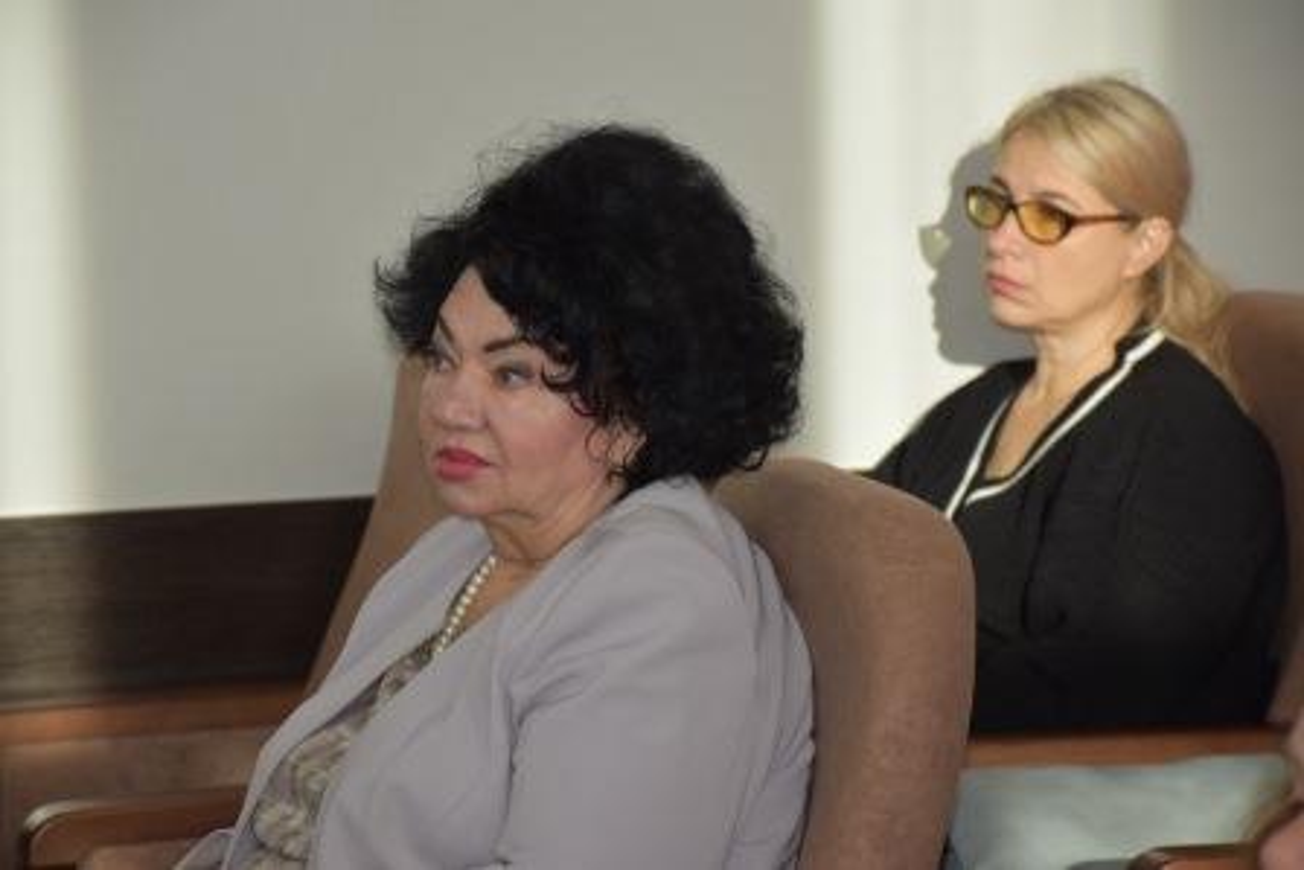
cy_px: 435
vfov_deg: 8.7
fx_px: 5707
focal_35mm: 158
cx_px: 652
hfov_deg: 13.0
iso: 400
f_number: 5.6
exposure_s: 1/125
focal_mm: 105
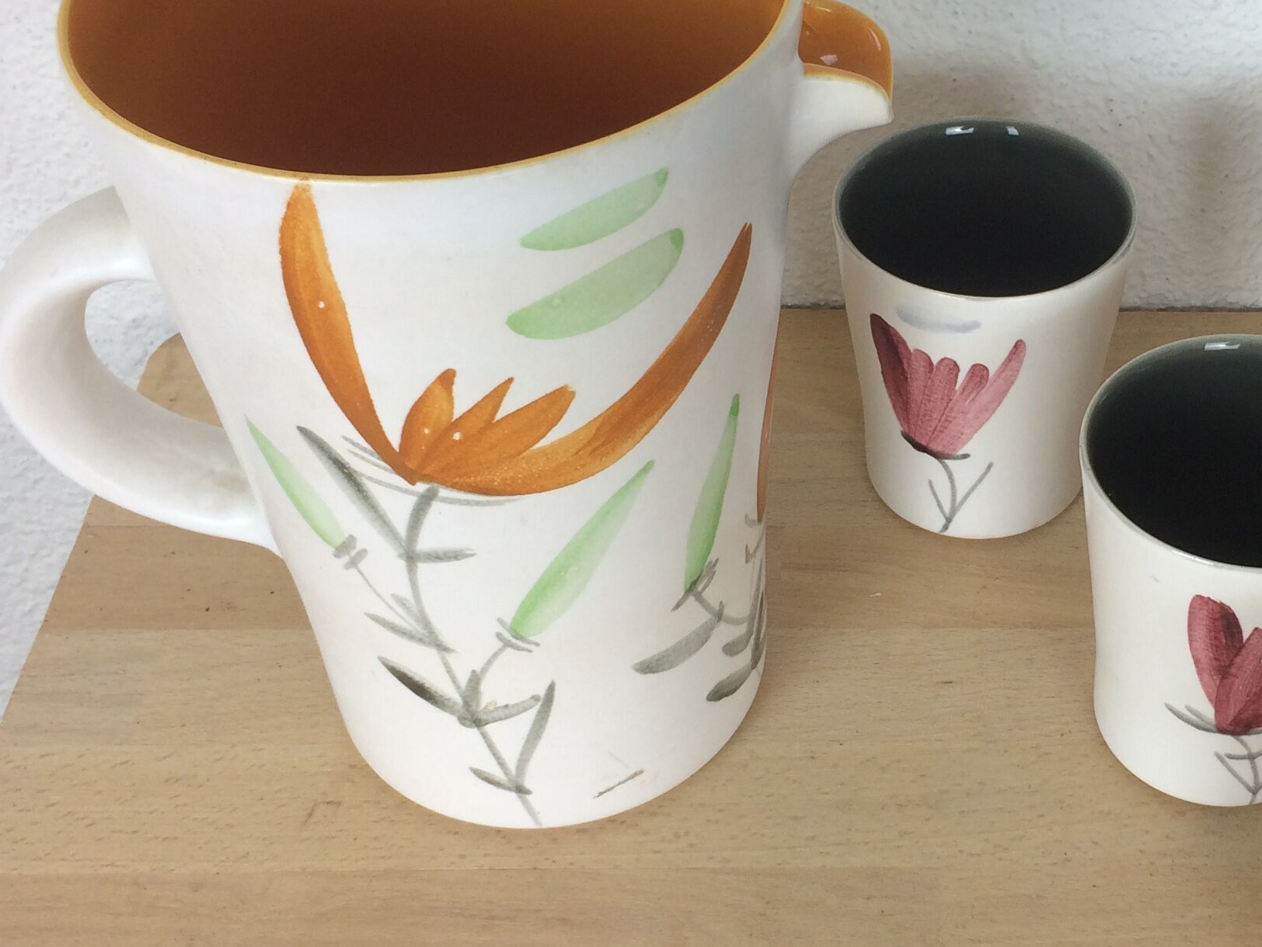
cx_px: 967
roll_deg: -2.0
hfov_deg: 32.5
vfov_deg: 25.2
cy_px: 404
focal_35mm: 58
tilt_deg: -40.7
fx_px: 2115
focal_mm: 4.15
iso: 40
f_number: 2.2
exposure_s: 1/50
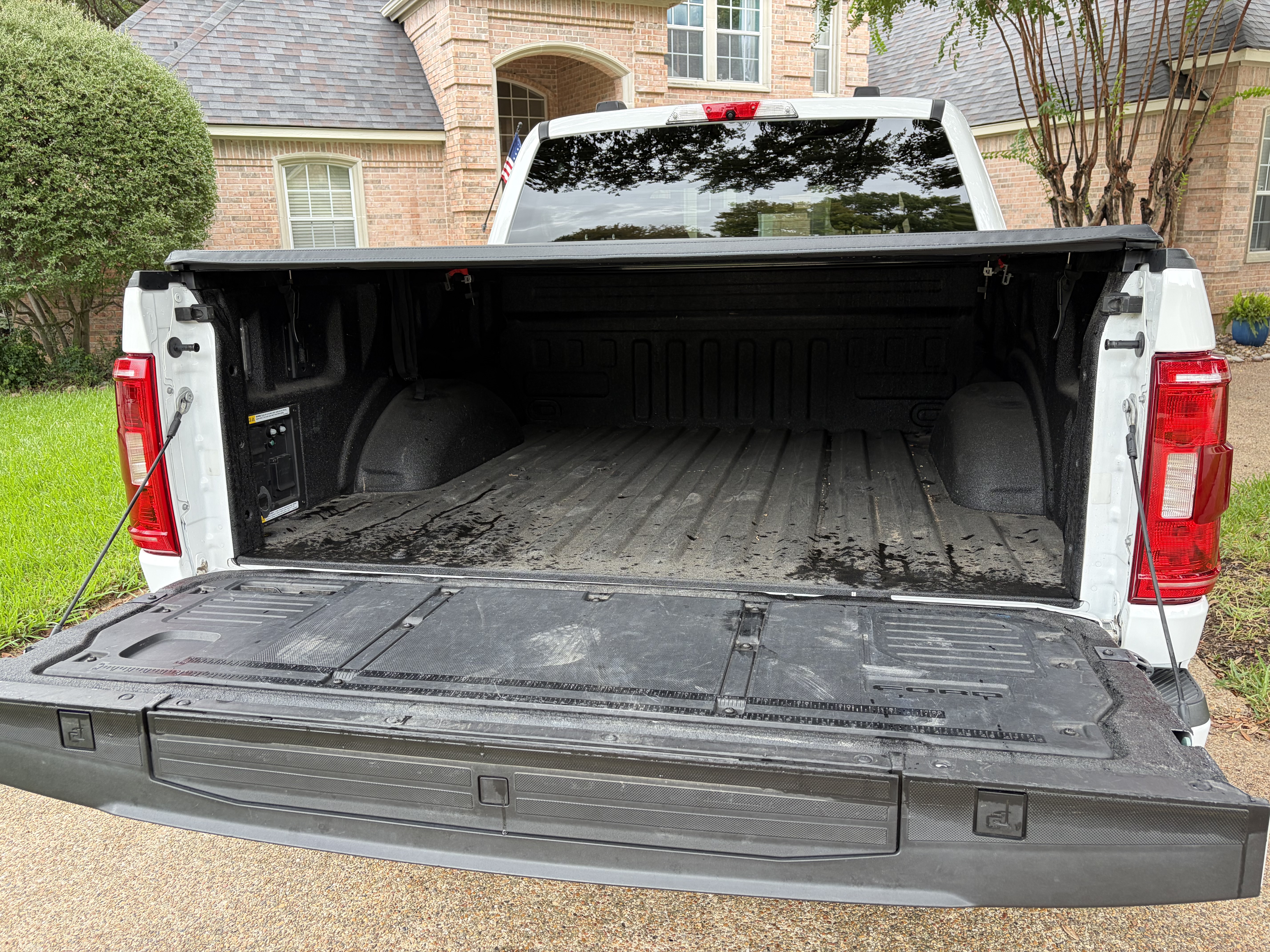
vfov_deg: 53.1
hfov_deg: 67.3
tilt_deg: -13.3
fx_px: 954
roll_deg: +2.0
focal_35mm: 26
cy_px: 476
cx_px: 635
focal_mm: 5.96
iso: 50
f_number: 1.6
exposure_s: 1/136
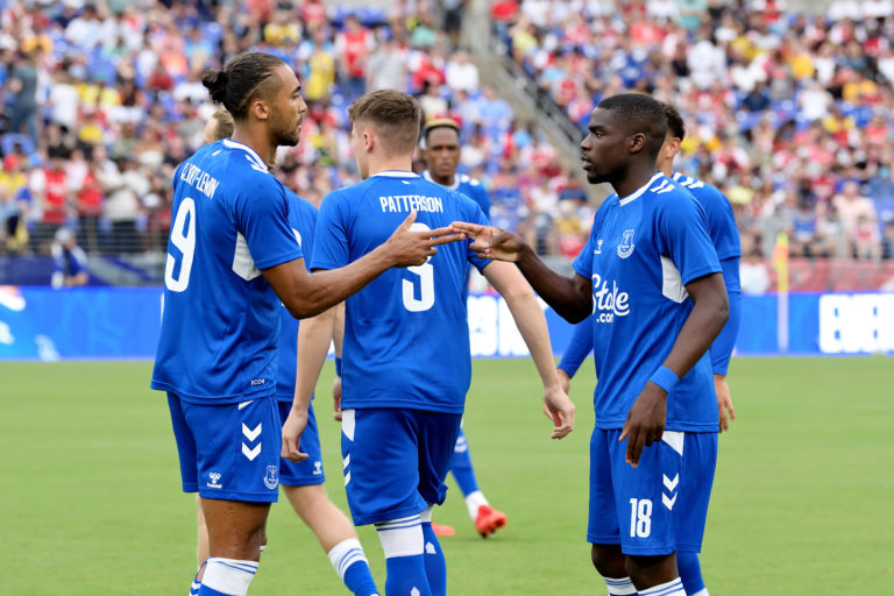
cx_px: 447
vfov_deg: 10.2
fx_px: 3352
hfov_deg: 15.2
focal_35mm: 135
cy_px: 298
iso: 640
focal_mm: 135
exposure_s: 1/1000
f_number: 4
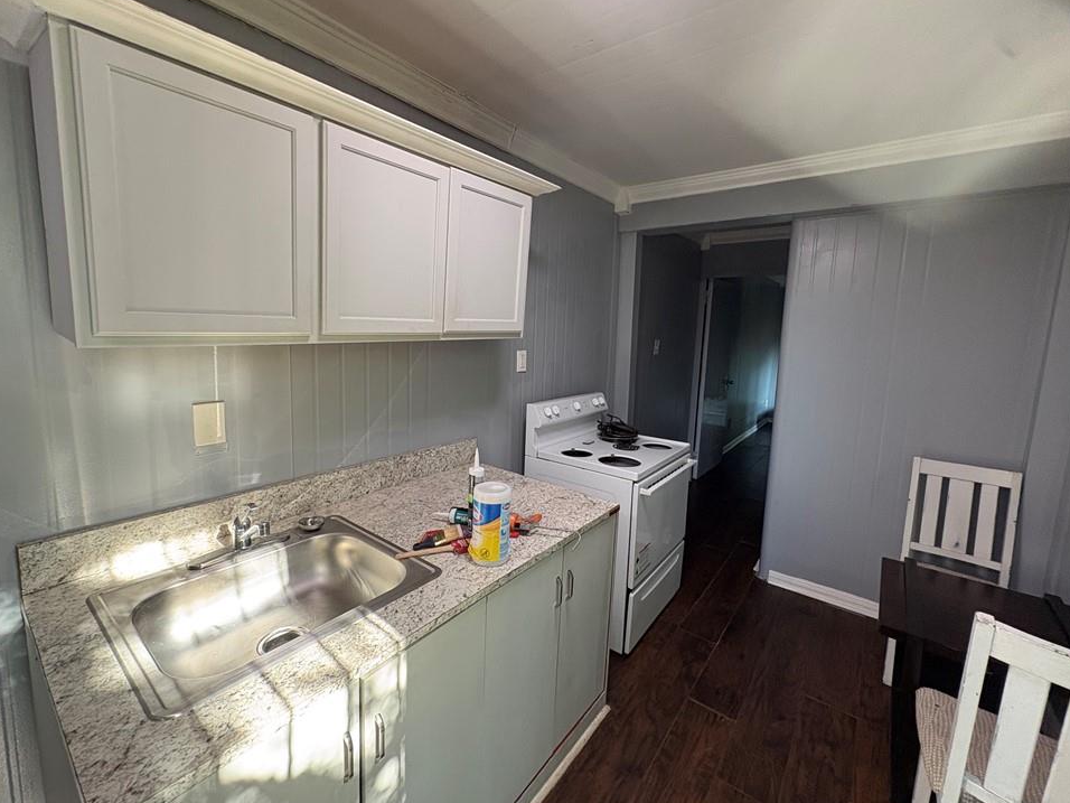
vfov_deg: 81.7
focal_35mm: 15
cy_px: 382
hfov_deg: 98.2
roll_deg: -1.2
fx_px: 464
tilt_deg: -7.5
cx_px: 531
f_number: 2.2
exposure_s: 1/88
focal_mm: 2.22
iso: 200
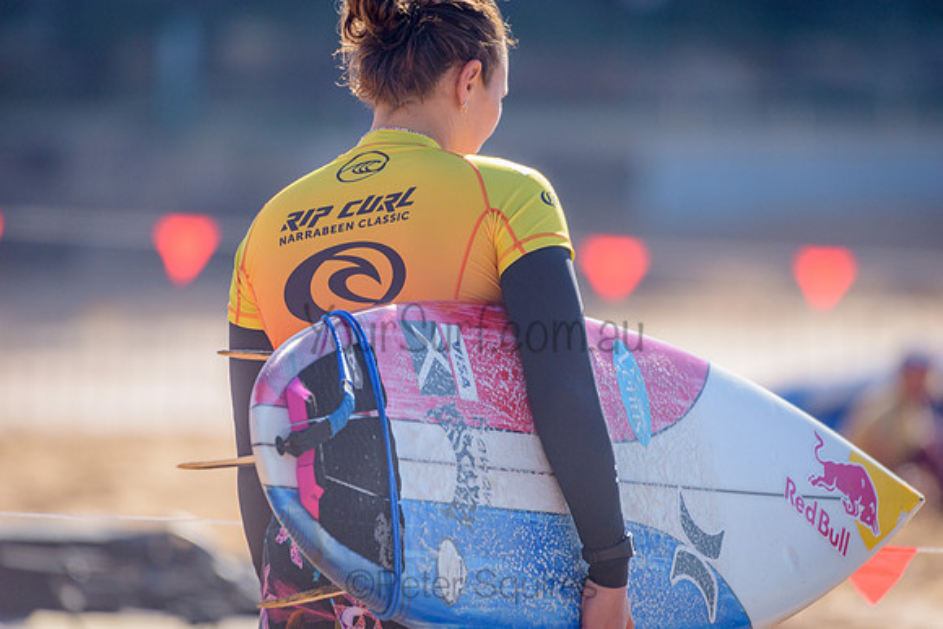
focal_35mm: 505
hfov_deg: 4.1
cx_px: 472
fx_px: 13235
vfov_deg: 2.7
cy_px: 314
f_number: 5.6
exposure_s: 1/2000
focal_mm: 500
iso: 320
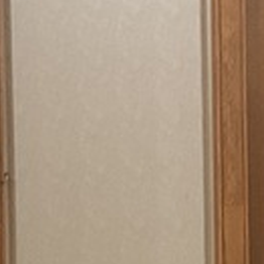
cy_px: 459
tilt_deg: -0.5
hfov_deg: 8.6
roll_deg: +1.1
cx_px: 300
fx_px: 1734
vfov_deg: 8.4
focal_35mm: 201
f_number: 1.8
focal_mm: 3
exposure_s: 1/40
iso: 320
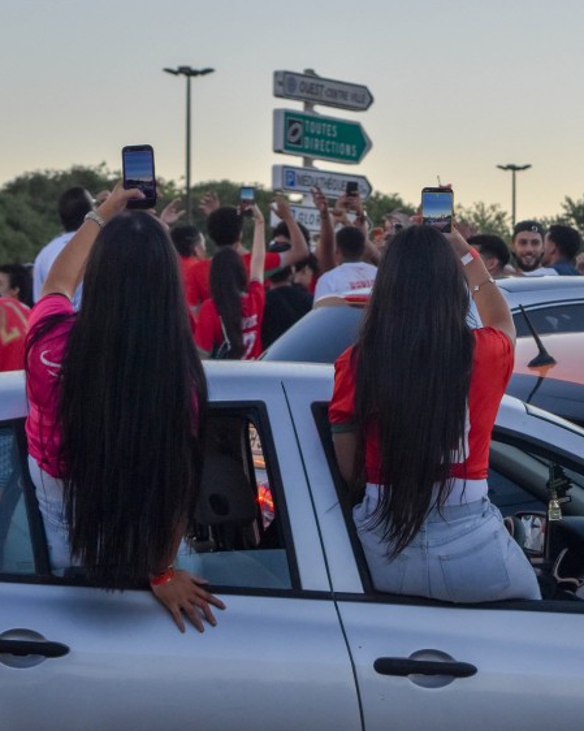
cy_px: 274
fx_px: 3220
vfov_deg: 12.9
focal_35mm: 149
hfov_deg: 10.3
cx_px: 434
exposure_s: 1/1000
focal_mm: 55
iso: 800
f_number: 5.6
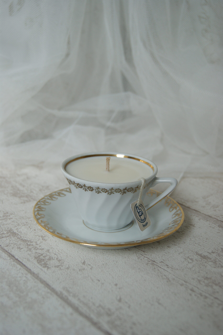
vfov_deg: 43.6
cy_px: 168
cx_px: 112
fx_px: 419
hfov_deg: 29.8
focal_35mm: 45
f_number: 4.5
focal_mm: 30
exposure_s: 1/60
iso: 160
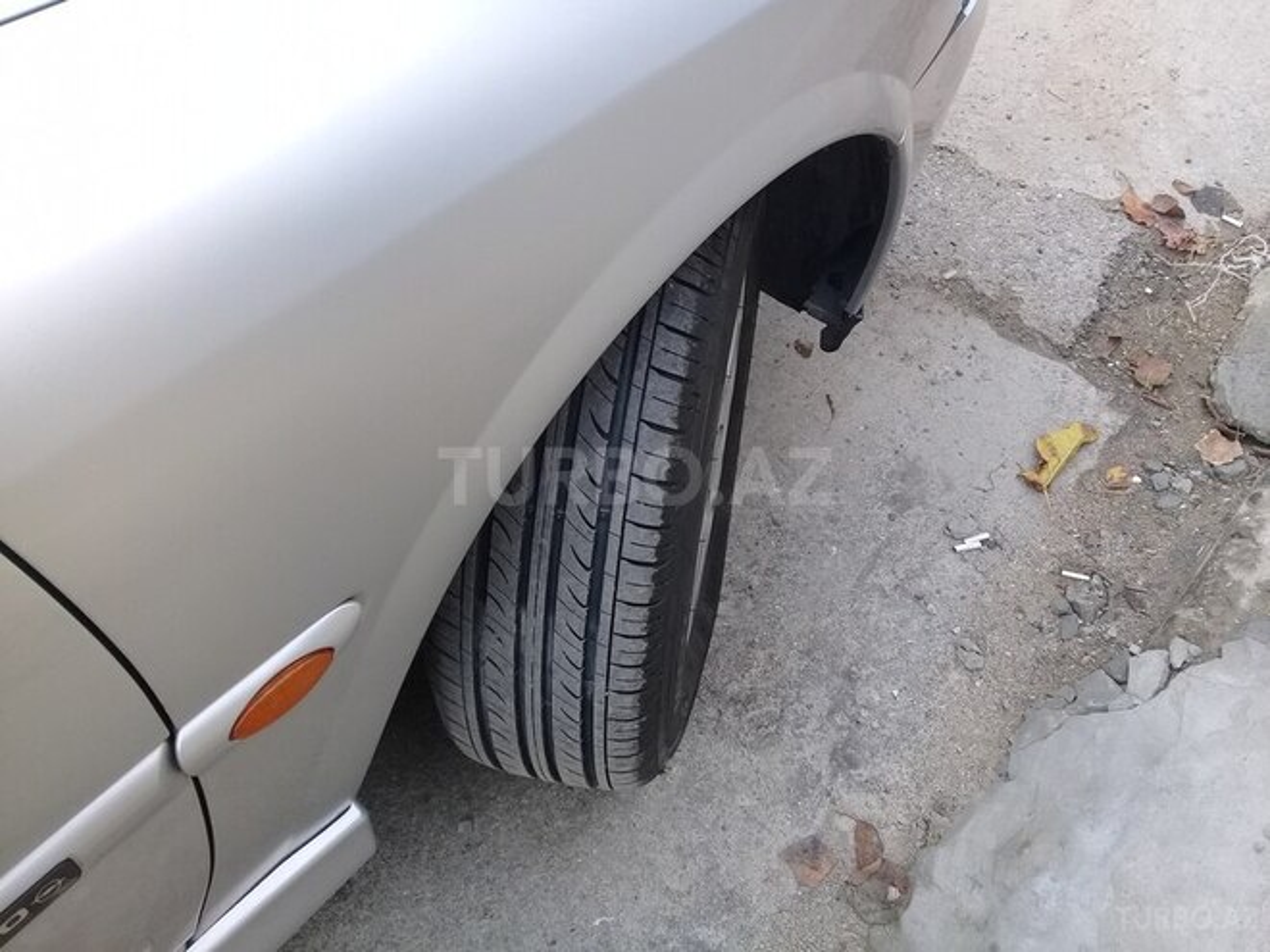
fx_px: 1137
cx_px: 635
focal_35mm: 31
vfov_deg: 45.4
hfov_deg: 58.4
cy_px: 476
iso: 50
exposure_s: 1/228
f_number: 2.2
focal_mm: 3.3
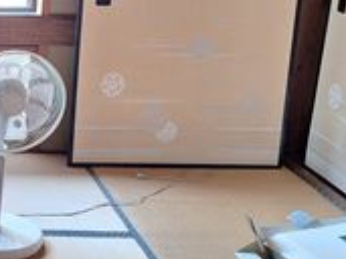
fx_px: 859
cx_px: -121
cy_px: 178
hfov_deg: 20.5
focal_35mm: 86
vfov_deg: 17.1
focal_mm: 5.54
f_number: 1.8
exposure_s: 1/50
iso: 200
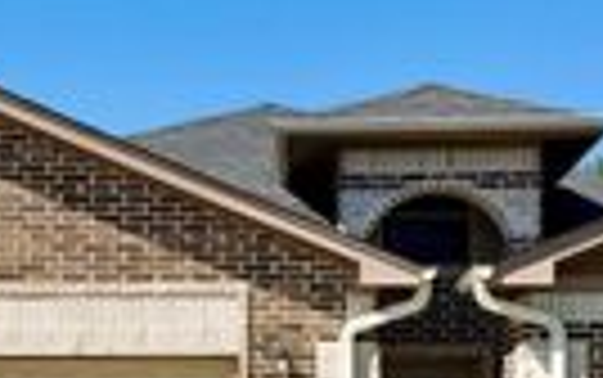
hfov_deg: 21.8
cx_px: 266
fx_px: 1563
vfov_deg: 13.6
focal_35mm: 95
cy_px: 394
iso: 80
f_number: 1.78
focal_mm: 6.76
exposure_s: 1/6711
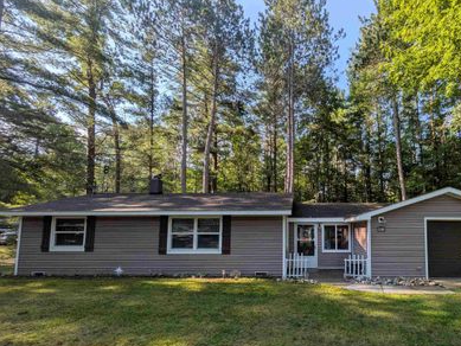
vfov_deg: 70.6
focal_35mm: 18
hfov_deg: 85.6
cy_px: 214
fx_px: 240
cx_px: 295
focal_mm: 1.83
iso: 45
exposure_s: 1/550
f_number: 2.2
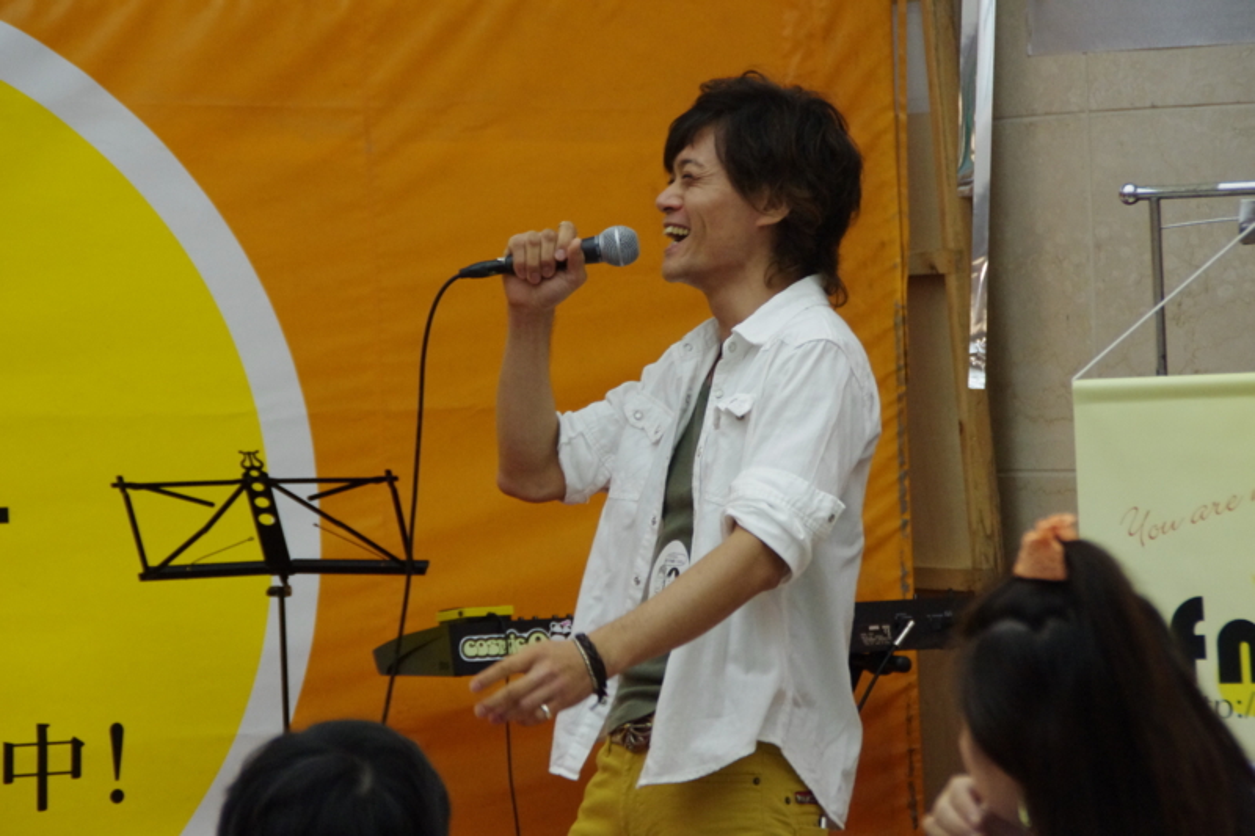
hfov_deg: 11.6
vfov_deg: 7.8
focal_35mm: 177
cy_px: 418
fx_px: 6169
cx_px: 628
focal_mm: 118
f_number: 5.6
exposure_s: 1/200
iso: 1600
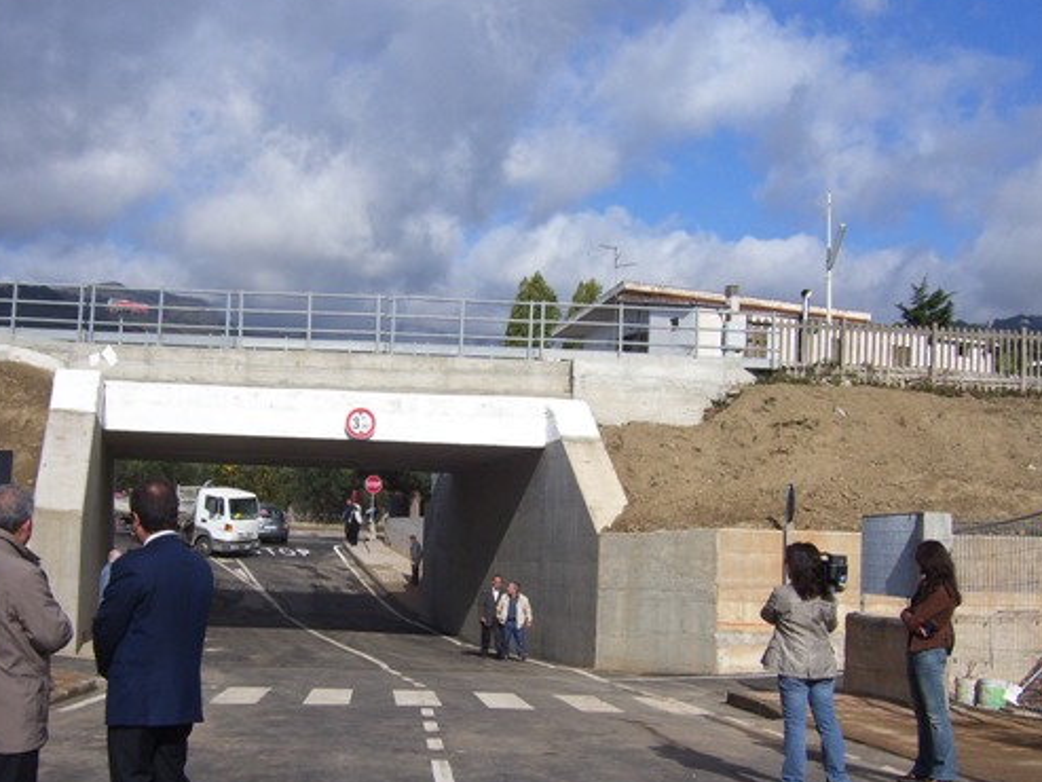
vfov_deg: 30.2
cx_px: 446
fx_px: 1445
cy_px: 442
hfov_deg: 39.6
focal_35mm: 48
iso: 80
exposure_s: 1/750
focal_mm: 6
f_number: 4.8
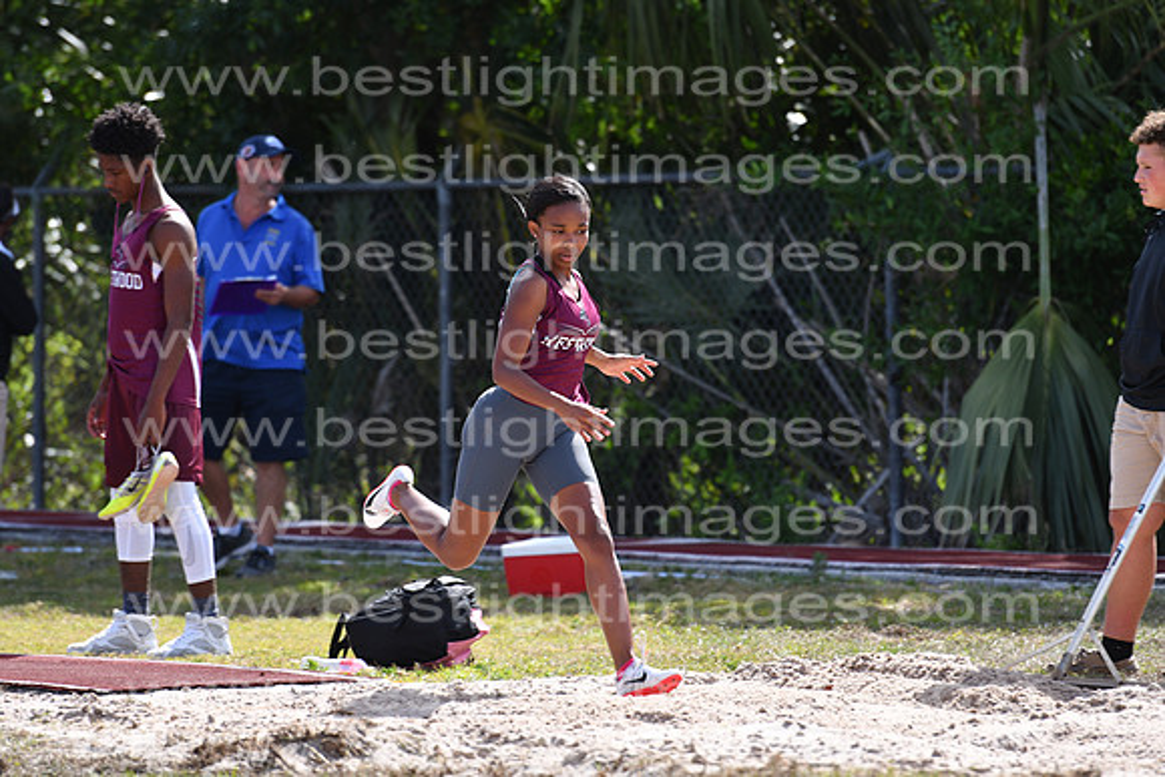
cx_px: 582
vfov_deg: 4.6
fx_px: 9710
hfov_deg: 6.9
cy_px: 388
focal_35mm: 300
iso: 100
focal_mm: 200
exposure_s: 1/800
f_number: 4
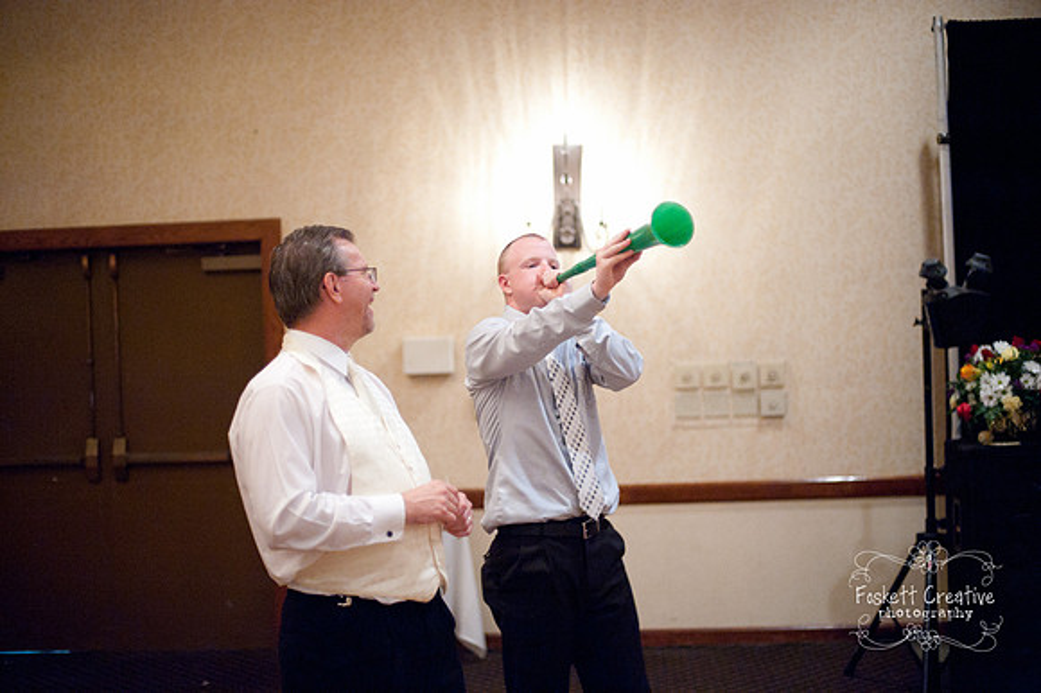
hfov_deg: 39.6
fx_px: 1445
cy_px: 346
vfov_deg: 27.0
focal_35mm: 50
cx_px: 520
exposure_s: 1/80
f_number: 1.4
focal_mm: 50
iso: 4000
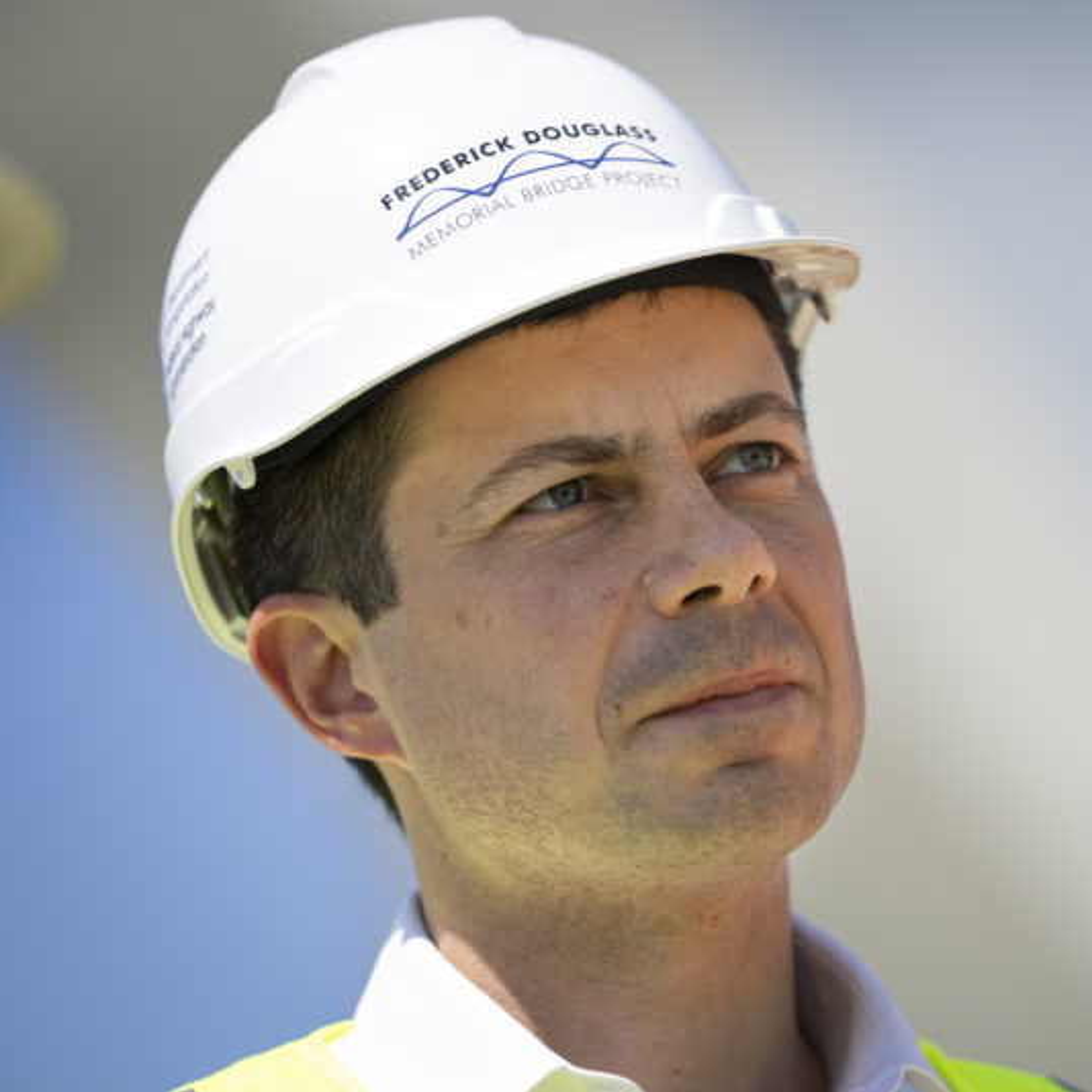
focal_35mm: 256
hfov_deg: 6.8
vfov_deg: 6.8
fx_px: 9137
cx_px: 820
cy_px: 546
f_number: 3.2
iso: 100
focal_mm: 200
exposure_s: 1/1250
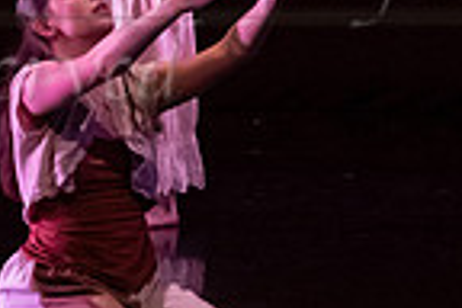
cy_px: 42
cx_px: -99
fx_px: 3503
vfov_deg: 5.0
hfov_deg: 7.5
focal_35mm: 273
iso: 4000
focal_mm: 59
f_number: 4
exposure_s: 1/400
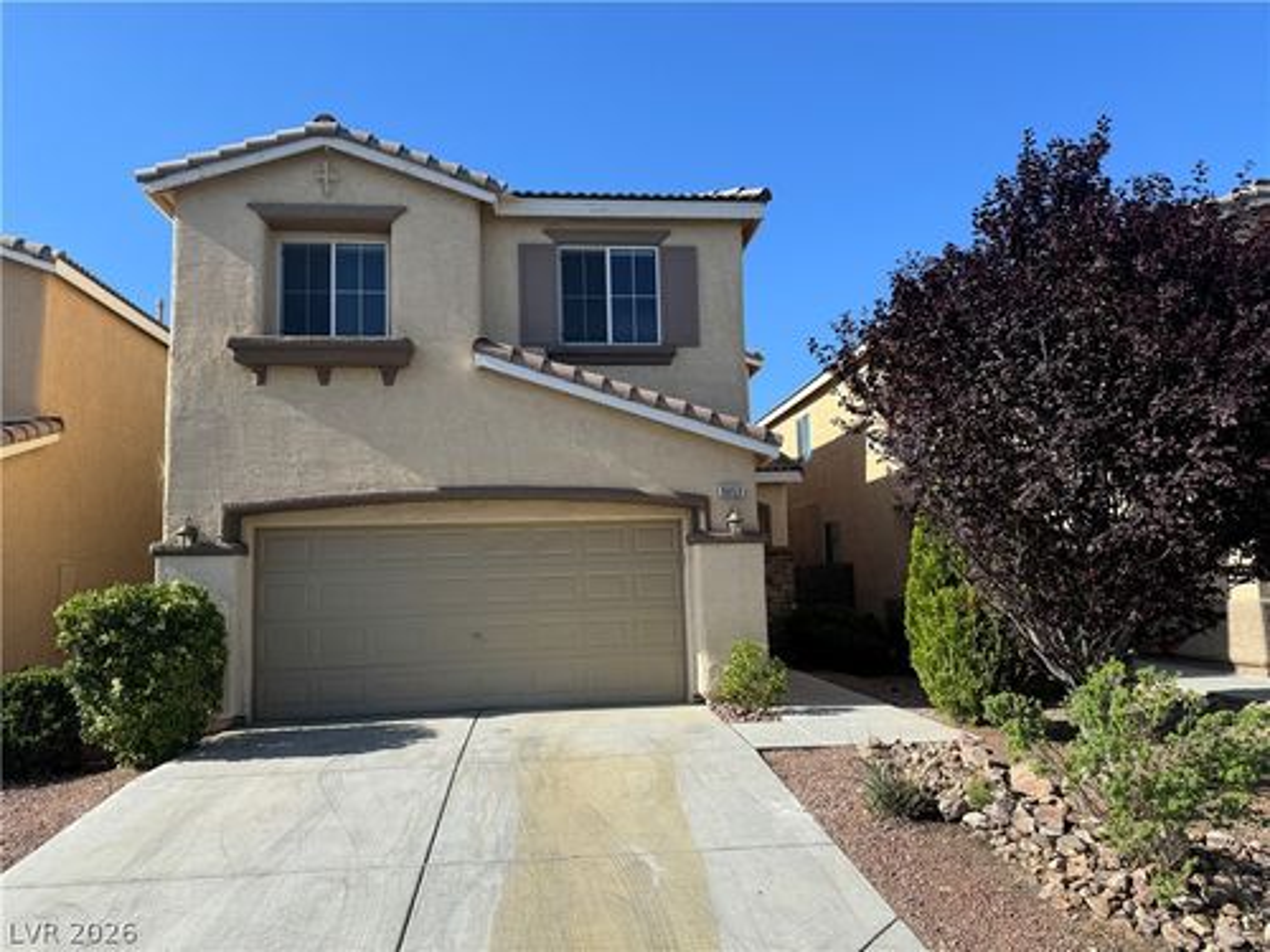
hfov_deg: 71.6
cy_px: 476
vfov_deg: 56.8
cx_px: 635
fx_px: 881
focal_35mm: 24
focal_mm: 6.76
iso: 80
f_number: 1.78
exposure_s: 1/3247
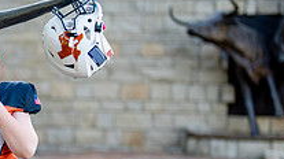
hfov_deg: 13.3
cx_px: -36
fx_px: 1196
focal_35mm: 159
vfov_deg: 7.6
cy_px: 176
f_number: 1.2
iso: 200
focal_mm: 50
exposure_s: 1/1250
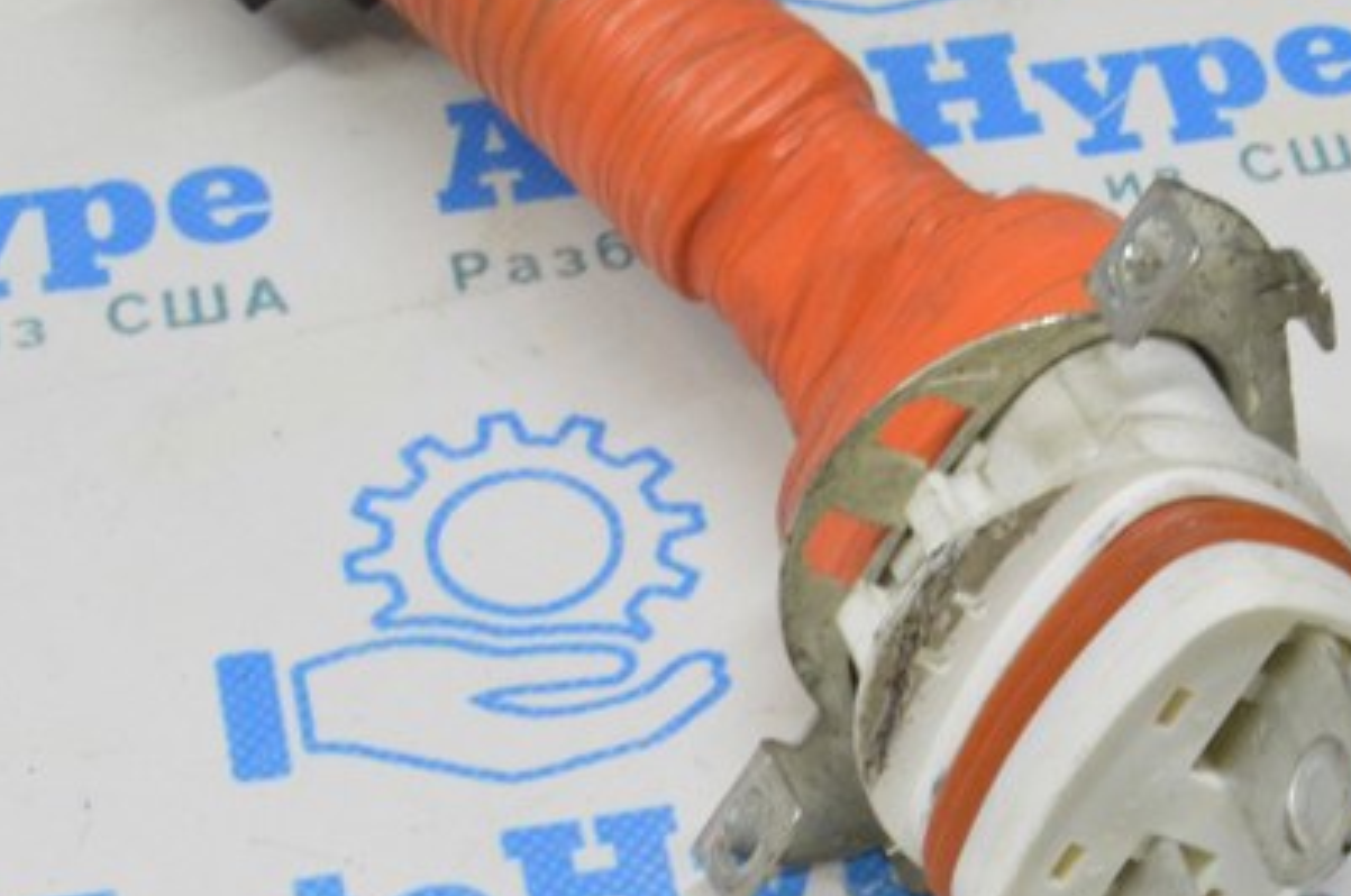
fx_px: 4938
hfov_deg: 15.5
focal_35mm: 132
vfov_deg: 10.4
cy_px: 608
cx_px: 1017
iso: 6400
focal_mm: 55
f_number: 20
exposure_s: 1/20
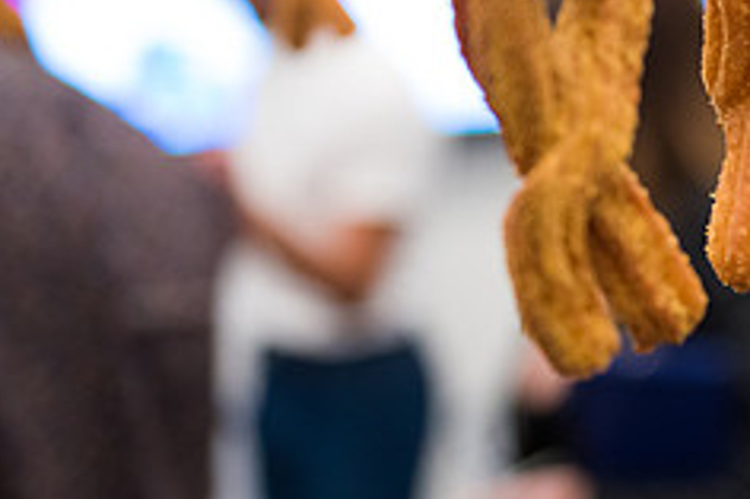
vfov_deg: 11.1
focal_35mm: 123
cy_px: 175
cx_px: 718
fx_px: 2561
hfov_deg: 16.4
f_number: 3.2
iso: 3200
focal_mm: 50
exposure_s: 1/200
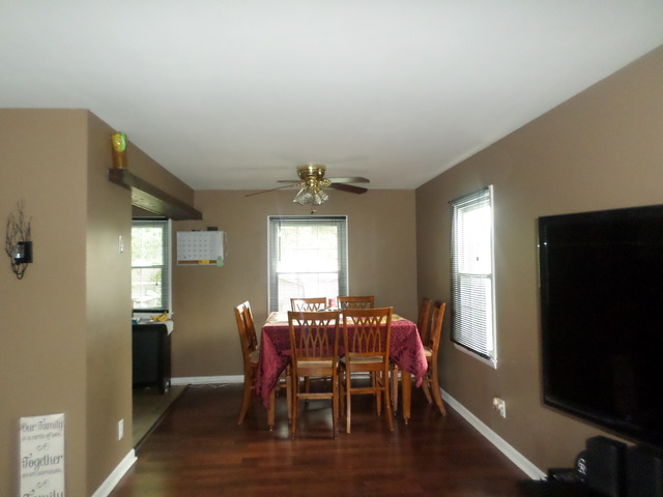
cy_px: 248
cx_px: 332
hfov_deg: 69.4
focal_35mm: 25
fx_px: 479
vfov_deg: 54.9
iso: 400
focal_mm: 4.5
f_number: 2.5
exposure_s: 1/30
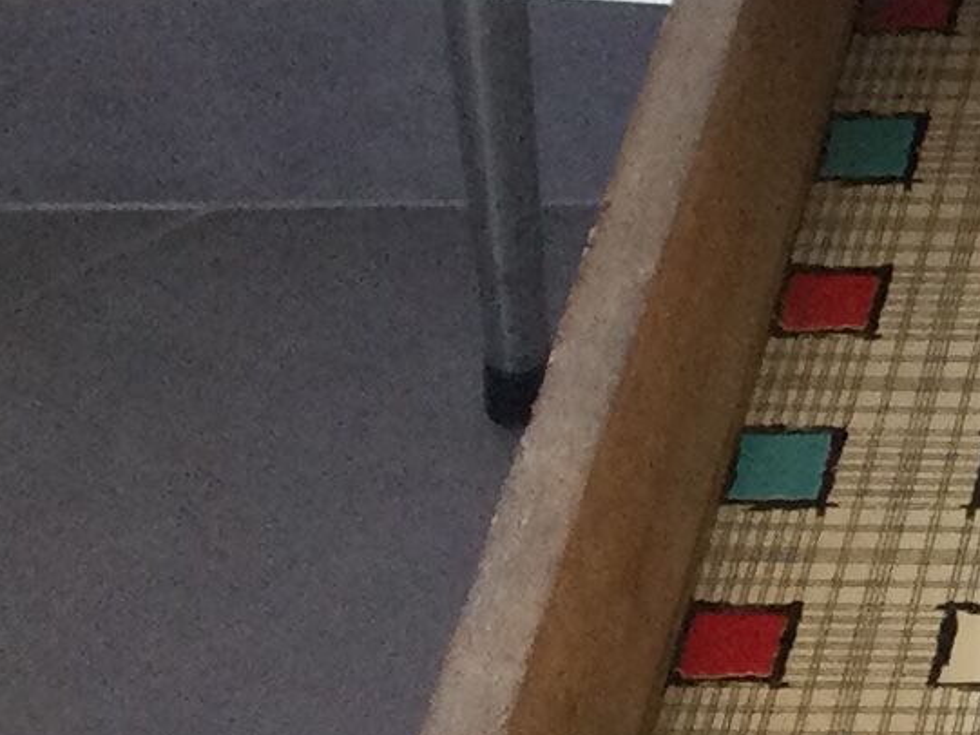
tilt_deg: -40.5
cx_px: 2261
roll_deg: +0.8
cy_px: 253
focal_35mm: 187
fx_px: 5295
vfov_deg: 7.9
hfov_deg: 9.5
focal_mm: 3.3
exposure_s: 1/33
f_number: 2.4
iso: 80
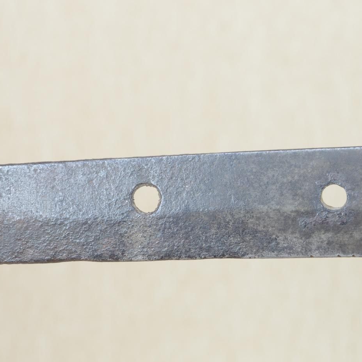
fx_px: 2047
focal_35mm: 173
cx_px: 232
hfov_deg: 10.1
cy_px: 181
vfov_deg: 10.1
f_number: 11
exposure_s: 1/2
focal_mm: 90
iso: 400
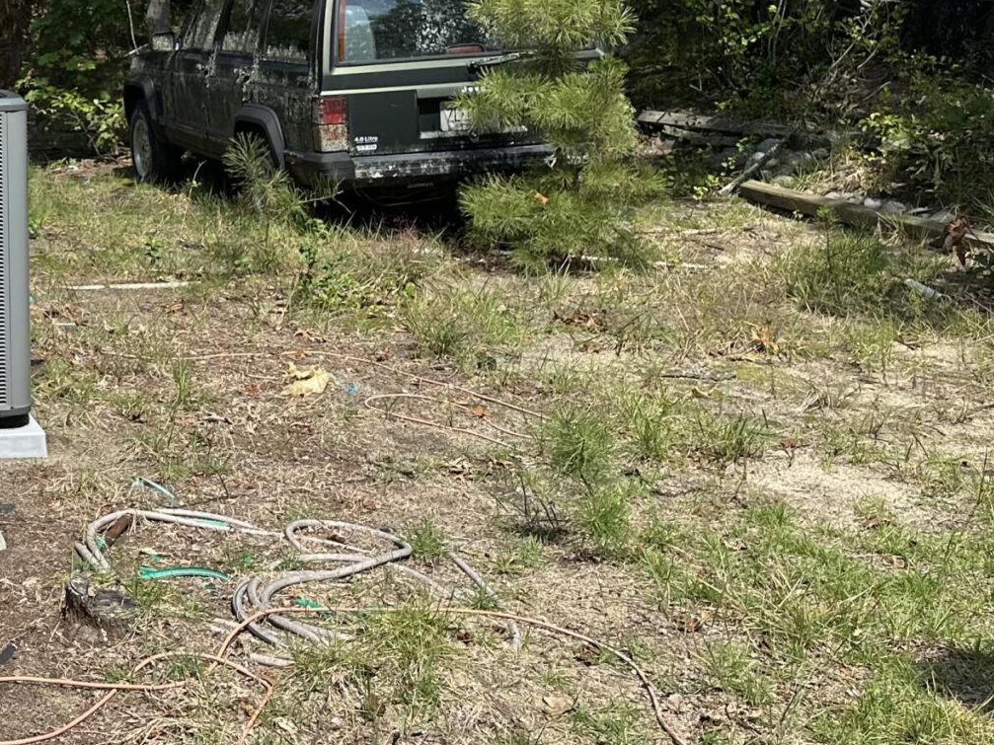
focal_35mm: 61
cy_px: 124
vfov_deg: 23.6
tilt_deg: -2.9
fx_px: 1751
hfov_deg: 28.6
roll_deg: +0.1
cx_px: -113
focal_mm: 6.86
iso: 80
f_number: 1.78
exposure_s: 1/6211
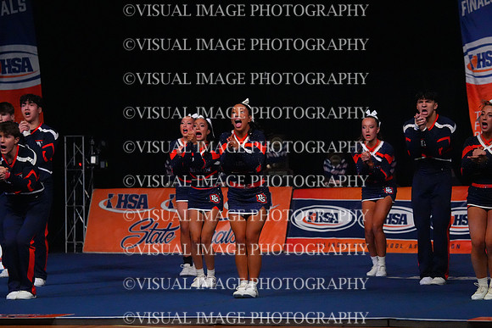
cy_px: 164
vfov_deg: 7.2
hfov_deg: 10.8
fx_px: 2597
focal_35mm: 190
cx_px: 246
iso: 16000
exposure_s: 1/1250
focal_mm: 190
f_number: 5.6
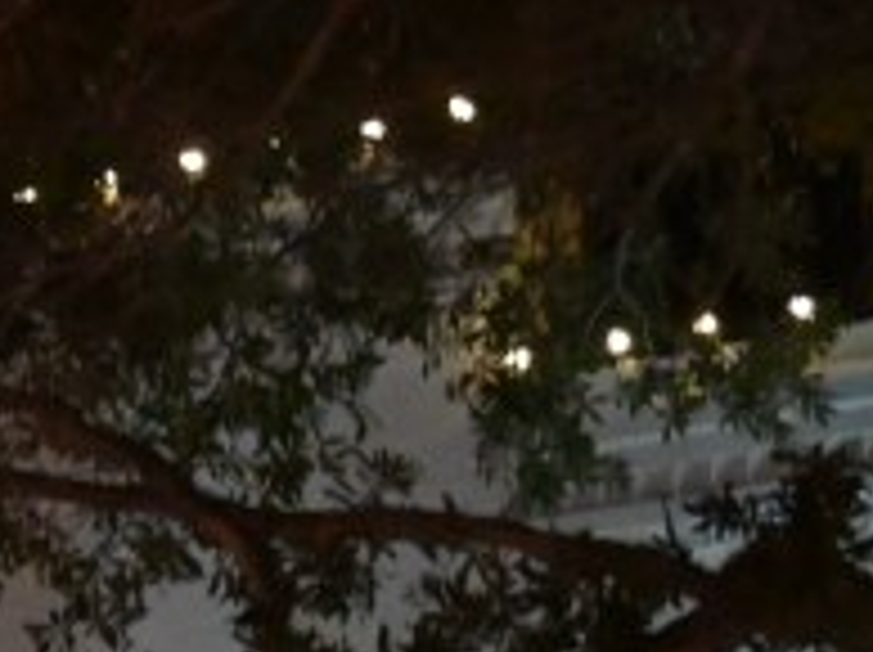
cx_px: -1611
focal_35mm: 414
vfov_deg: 3.5
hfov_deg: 4.6
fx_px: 10428
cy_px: 1560
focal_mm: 58
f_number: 5.6
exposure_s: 1/60
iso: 5000
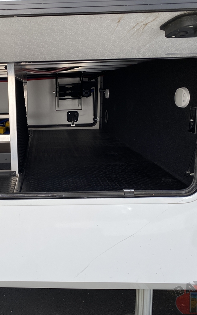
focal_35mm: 38
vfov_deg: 51.5
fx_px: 326
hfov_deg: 32.6
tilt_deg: -11.2
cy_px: 162
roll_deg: +1.5
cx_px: 37
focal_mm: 4.25
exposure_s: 1/585
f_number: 1.8
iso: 32
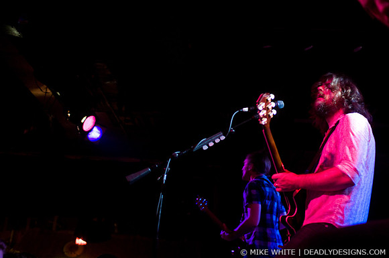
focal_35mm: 45
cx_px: 194
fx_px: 486
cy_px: 129
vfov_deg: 29.8
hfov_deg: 43.7
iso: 1250
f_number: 1.8
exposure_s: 1/60
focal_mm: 30
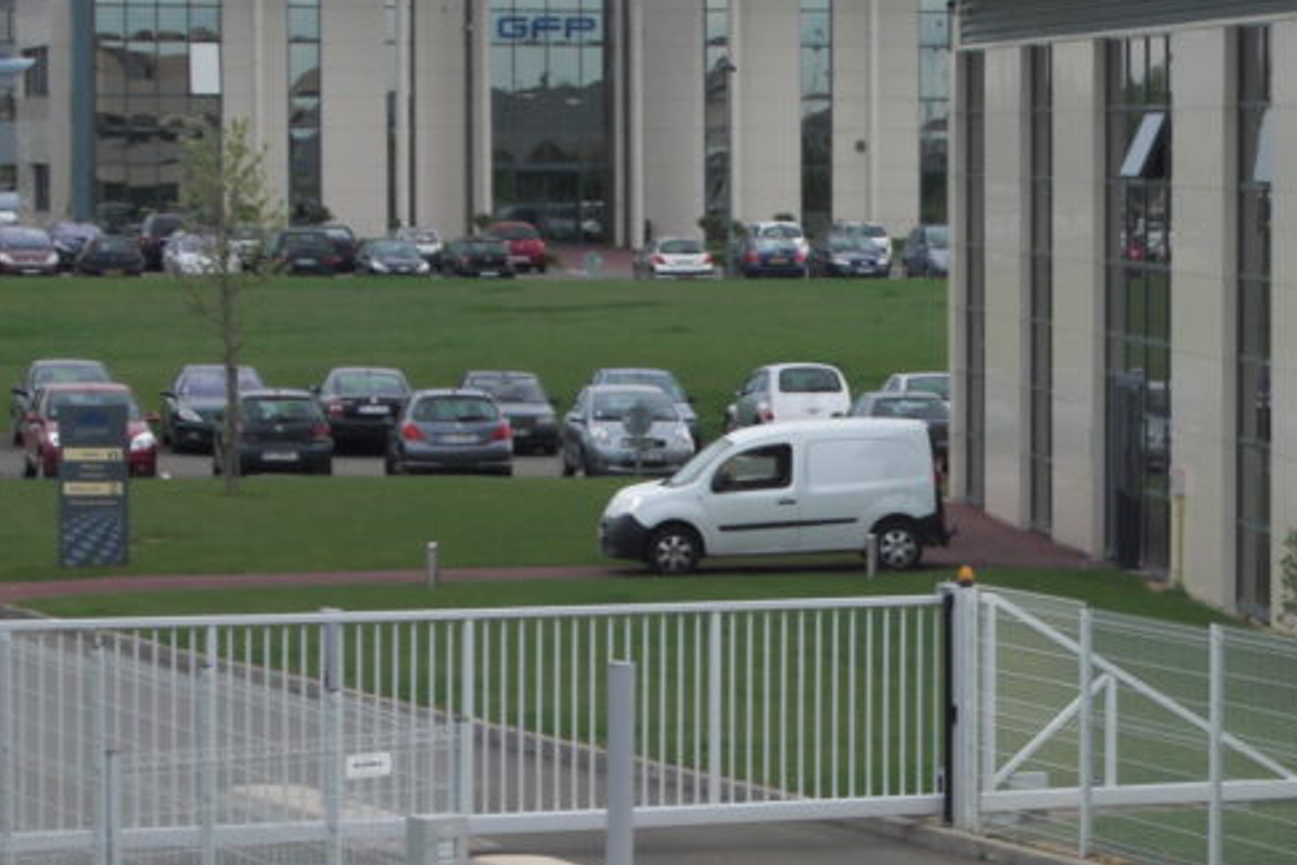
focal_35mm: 173
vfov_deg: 7.9
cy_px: 561
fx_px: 6232
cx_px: 1078
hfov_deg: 11.8
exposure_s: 1/250
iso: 50
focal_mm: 13.9
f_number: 4.6
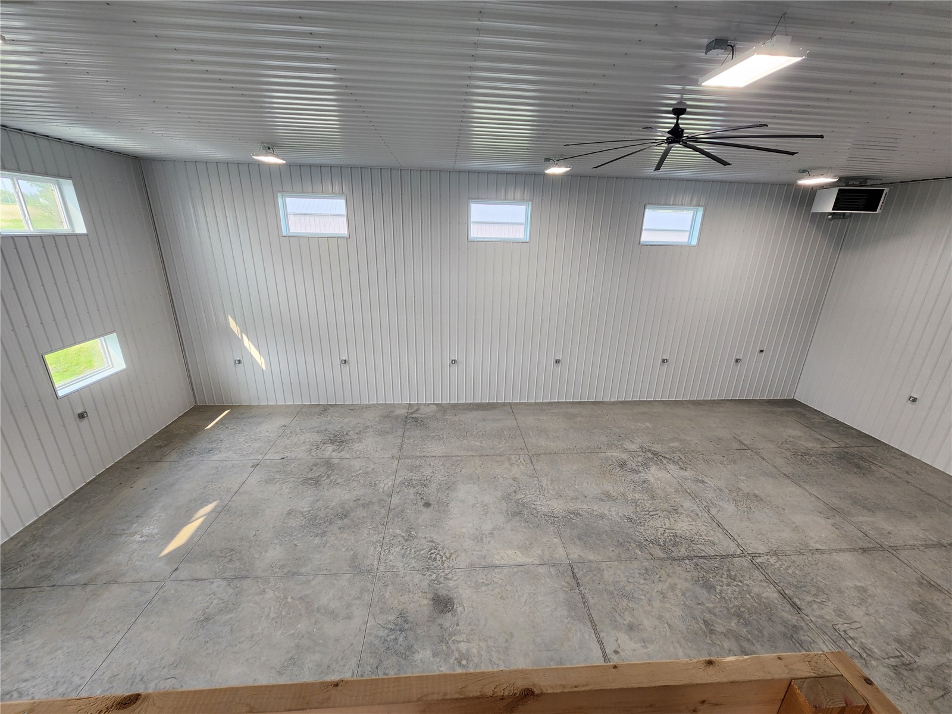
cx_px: 476
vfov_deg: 89.9
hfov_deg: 106.2
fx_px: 358
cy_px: 357
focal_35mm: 13
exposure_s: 1/60
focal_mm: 2.2
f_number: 2.2
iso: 64
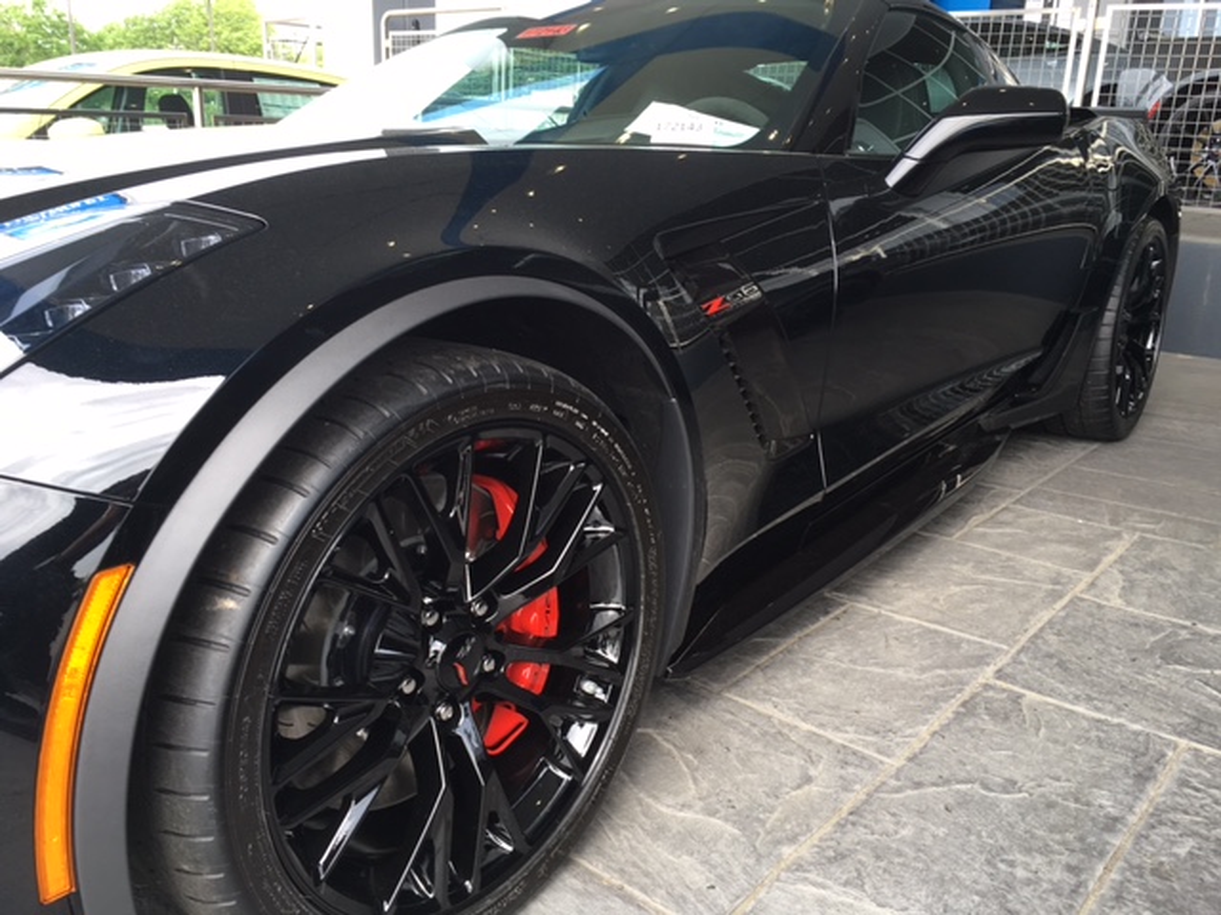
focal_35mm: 29
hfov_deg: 61.7
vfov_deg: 48.2
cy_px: 458
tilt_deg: -17.3
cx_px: 610
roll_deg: -2.0
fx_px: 1023
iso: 25
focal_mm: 4.15
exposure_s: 1/128
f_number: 2.2
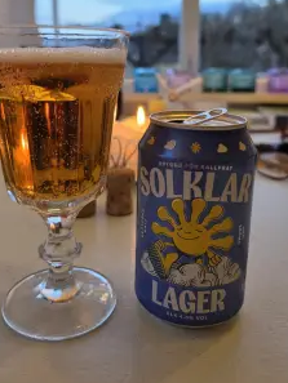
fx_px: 344
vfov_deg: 57.5
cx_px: 149
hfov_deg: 45.5
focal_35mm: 31
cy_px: 139
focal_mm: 6.5
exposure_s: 1/100
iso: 125
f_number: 1.4
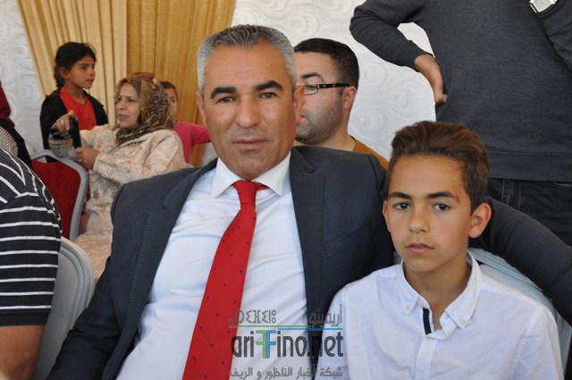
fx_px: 952
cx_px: 286
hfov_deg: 33.4
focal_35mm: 60
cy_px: 190
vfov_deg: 22.6
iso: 200
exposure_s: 1/50
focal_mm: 40
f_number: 7.1
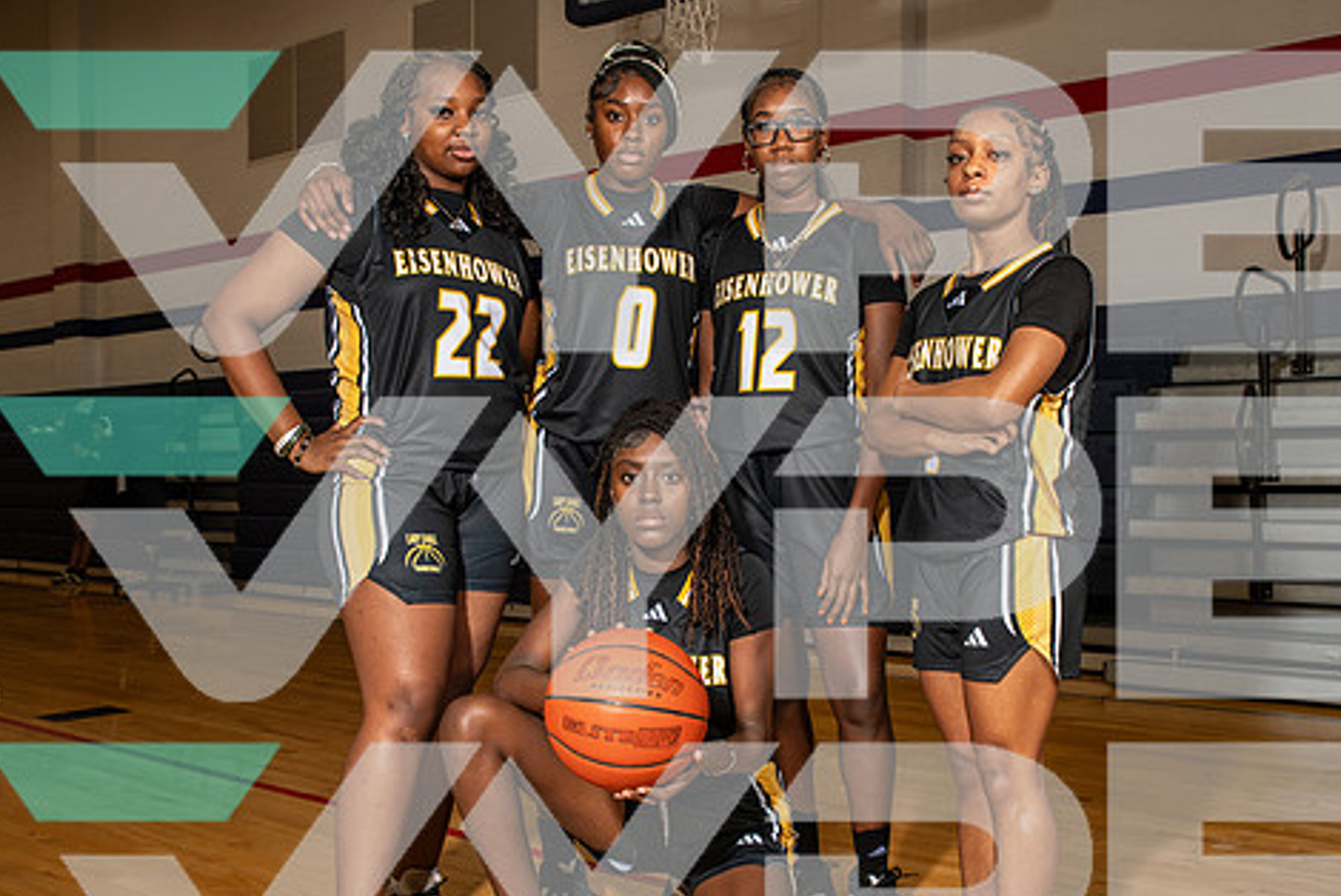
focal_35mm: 37
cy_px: 549
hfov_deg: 51.8
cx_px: 719
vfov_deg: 35.8
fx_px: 1379
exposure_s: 1/250
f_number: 6.3
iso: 320
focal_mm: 30
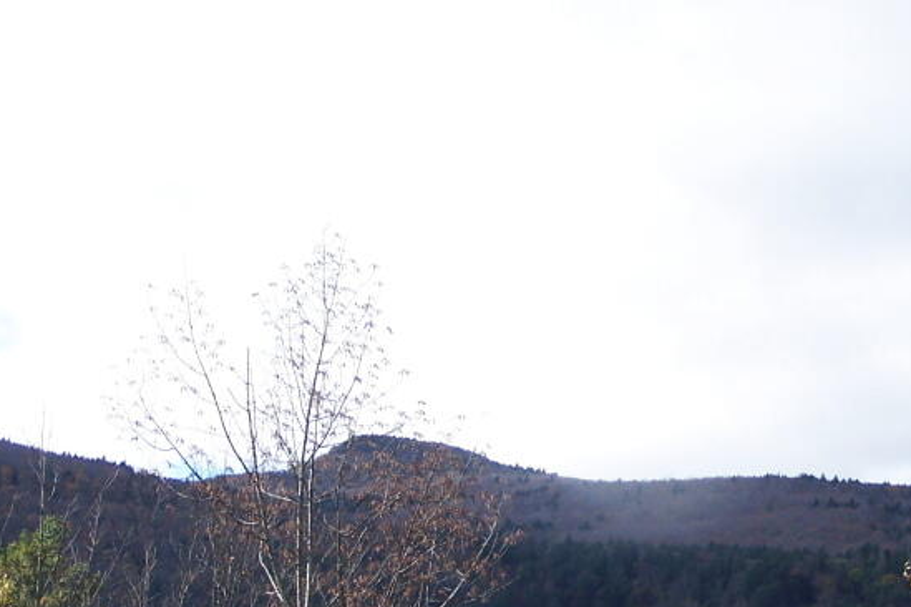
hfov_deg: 20.5
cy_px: 425
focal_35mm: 99
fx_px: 2505
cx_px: 684
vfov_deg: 13.8
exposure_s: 1/800
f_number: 3
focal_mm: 8.5
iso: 80
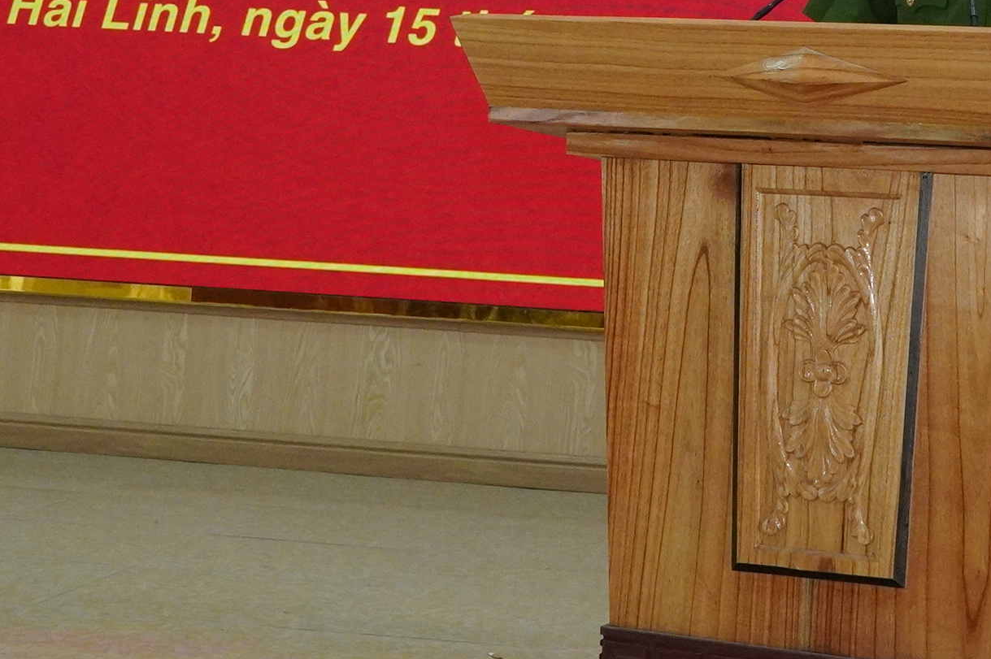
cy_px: -23
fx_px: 2036
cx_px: 715
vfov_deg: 17.9
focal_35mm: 74
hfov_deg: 27.1
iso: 3200
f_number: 9
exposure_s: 1/125
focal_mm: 20
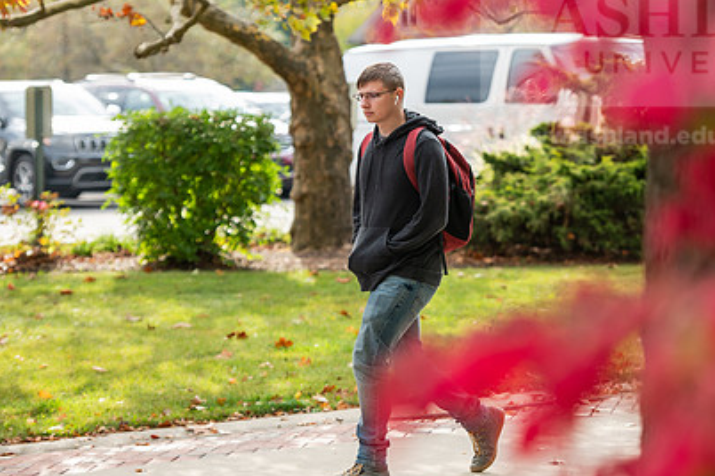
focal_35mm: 173
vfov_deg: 7.9
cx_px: 427
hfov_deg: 11.9
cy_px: 173
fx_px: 3436
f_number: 3.2
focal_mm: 120
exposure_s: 1/400
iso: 200
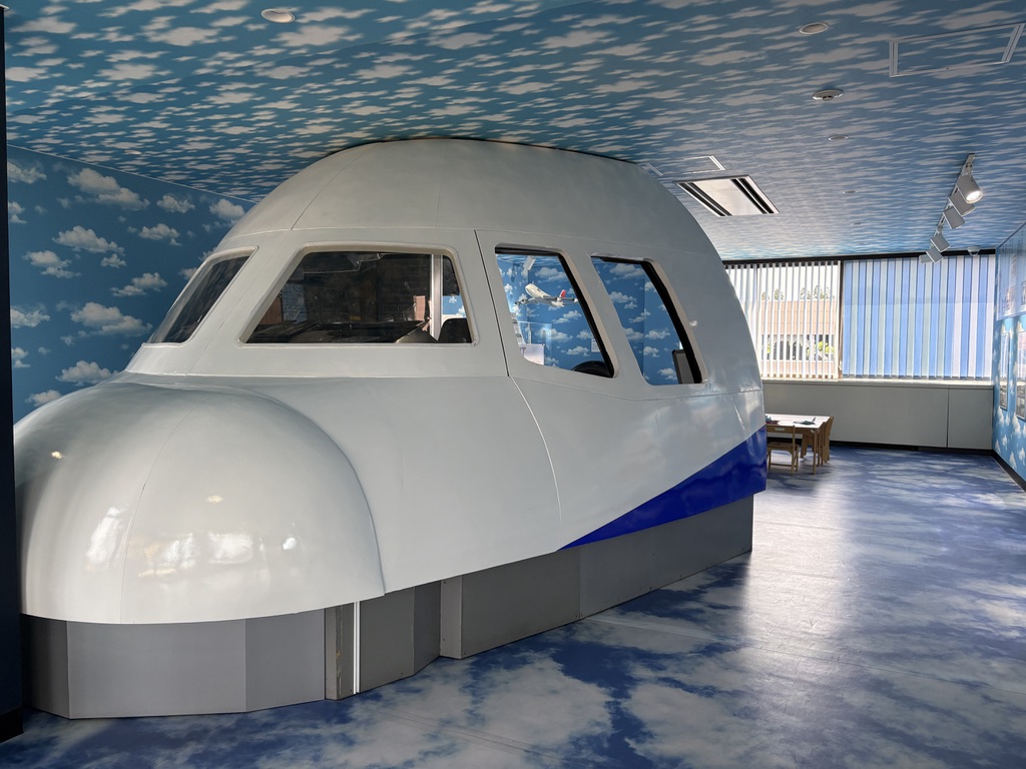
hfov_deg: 67.3
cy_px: 384
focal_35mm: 26
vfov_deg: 53.1
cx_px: 513
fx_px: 771
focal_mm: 5.96
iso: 100
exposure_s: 1/228
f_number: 1.6
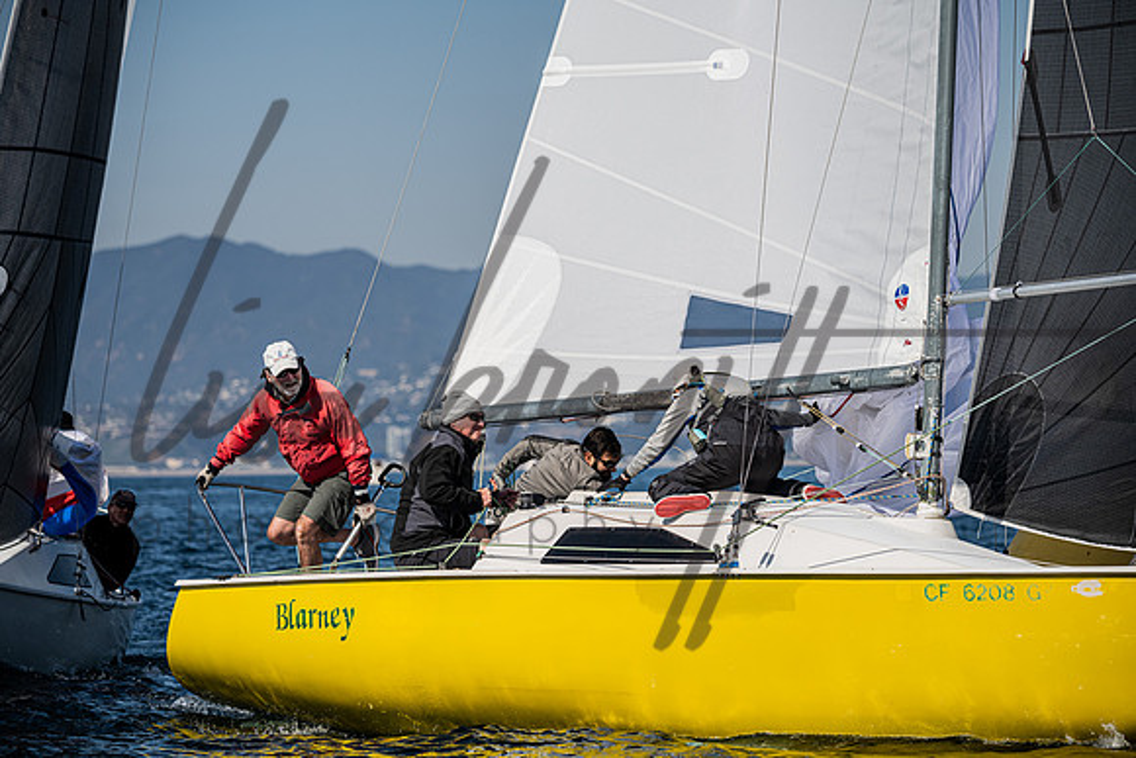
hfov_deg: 11.4
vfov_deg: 7.6
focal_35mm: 180
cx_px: 568
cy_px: 379
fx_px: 5681
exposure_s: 1/4000
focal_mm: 180
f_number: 4.8
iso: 400
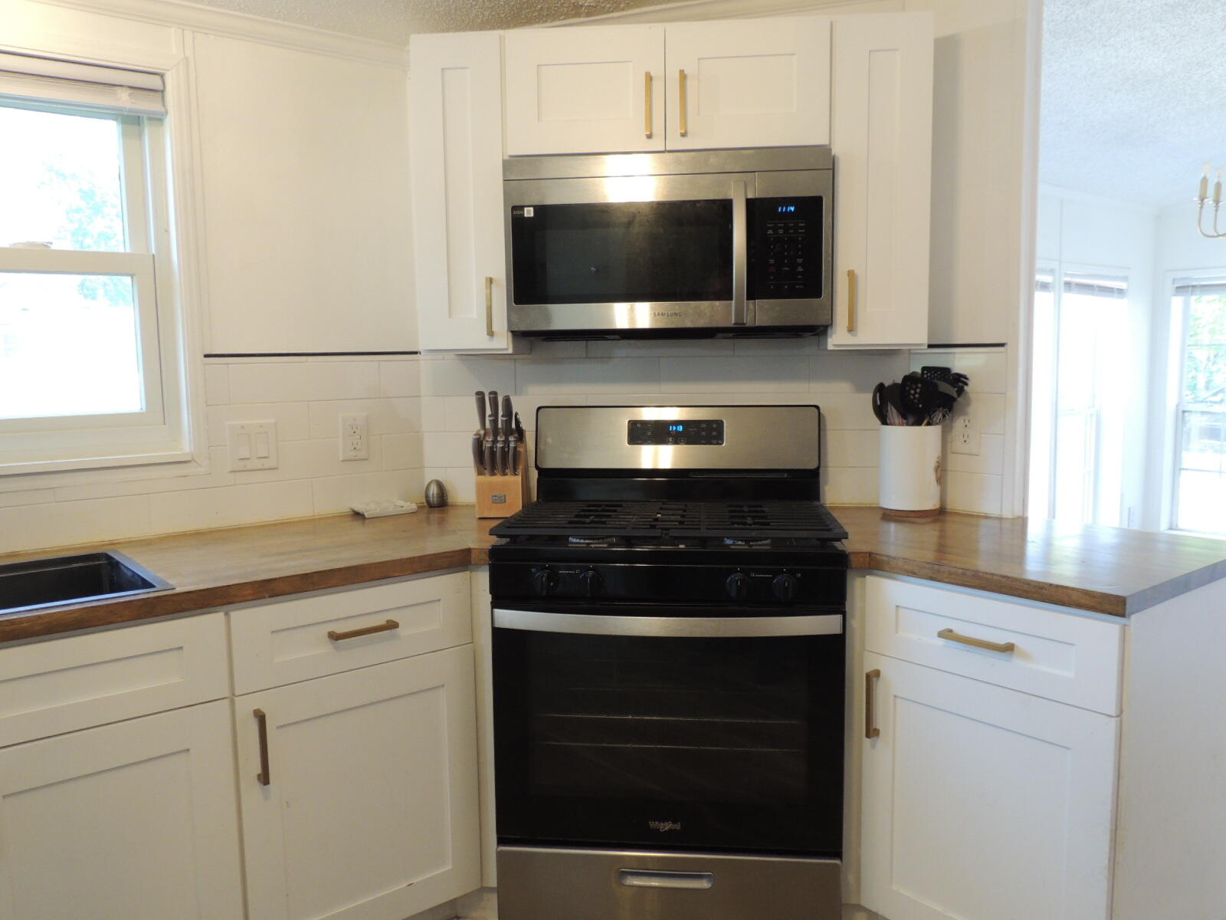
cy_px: 460
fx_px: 992
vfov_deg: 49.7
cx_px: 613
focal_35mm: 28
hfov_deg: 63.4
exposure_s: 1/30
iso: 320
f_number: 3.1
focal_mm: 4.9
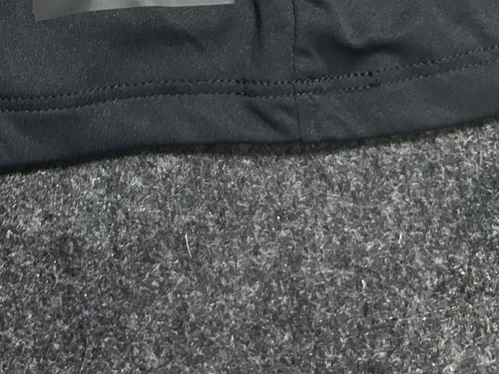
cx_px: 108
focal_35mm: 56
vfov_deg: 23.0
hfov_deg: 33.5
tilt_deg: -71.1
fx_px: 807
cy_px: -120
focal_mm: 5.7
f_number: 1.5
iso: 500
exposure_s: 1/33
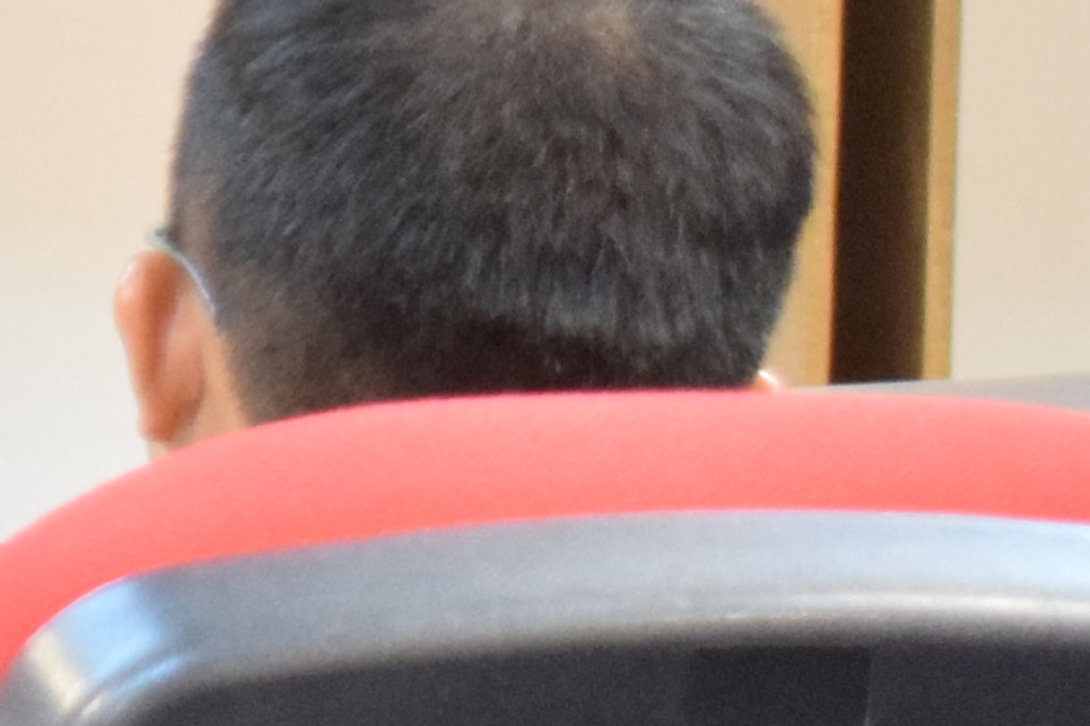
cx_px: -1989
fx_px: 15562
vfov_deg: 2.7
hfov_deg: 3.9
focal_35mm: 514
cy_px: -128
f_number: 5.3
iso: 1800
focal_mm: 48
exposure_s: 1/80
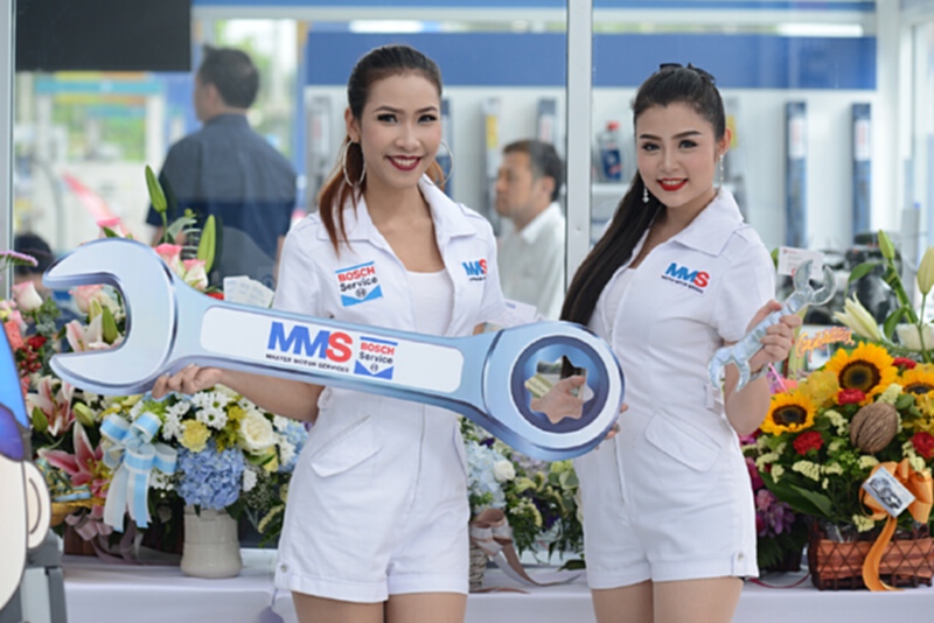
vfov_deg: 9.5
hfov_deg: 14.1
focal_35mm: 145
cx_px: 467
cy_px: 312
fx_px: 3763
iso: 800
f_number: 5.6
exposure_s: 1/320
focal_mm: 145
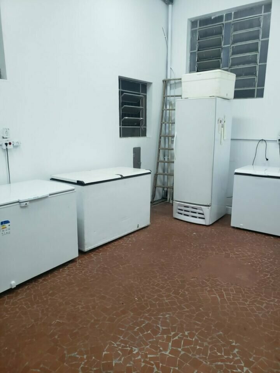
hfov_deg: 53.1
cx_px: 140
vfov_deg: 67.3
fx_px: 280
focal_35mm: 26
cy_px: 186
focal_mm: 4.3
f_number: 2.4
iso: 200
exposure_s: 1/60
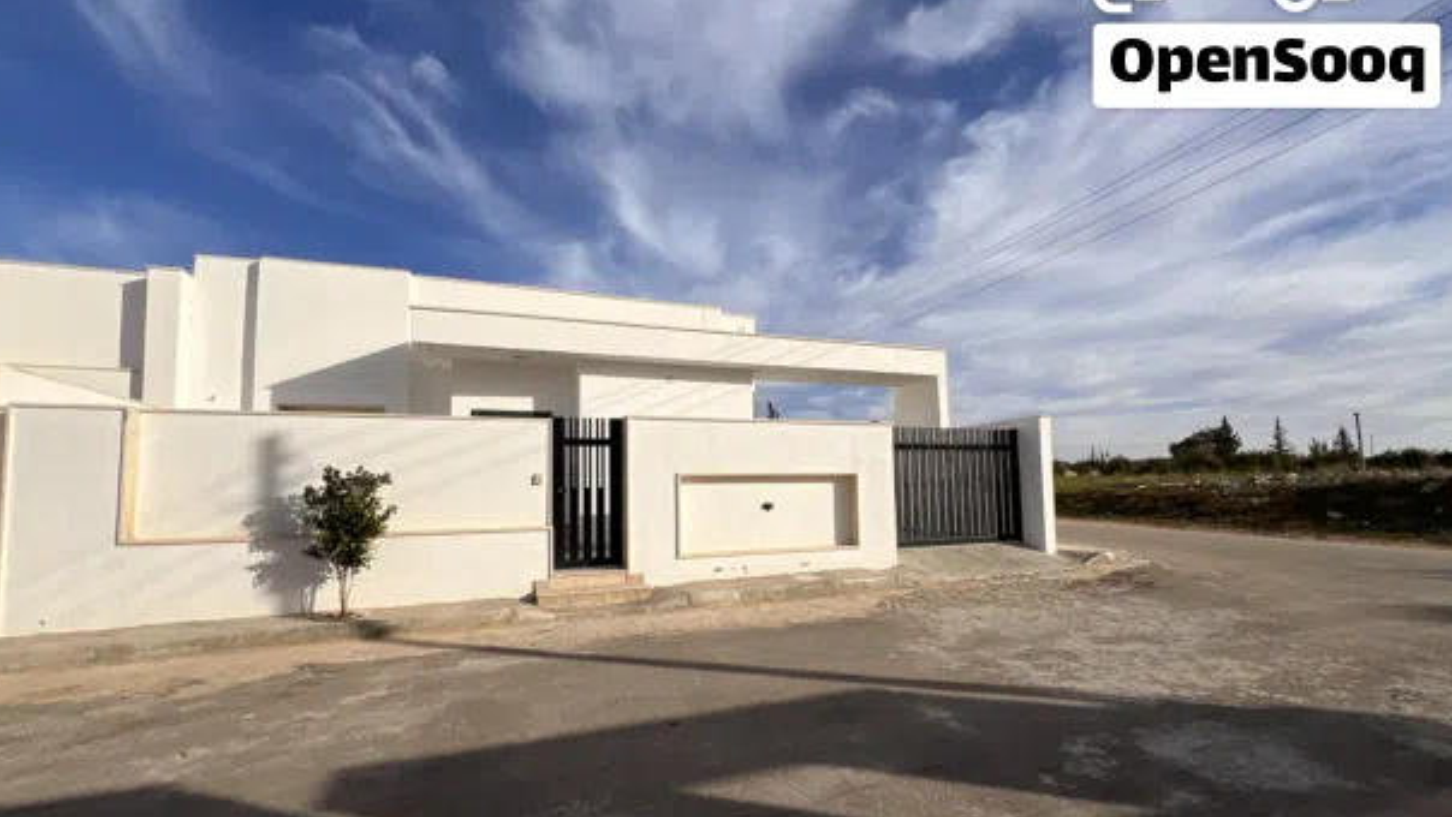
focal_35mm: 15
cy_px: 454
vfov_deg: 70.3
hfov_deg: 103.0
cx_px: 731
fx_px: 578
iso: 32
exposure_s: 1/4065
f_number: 1.8
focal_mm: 1.57
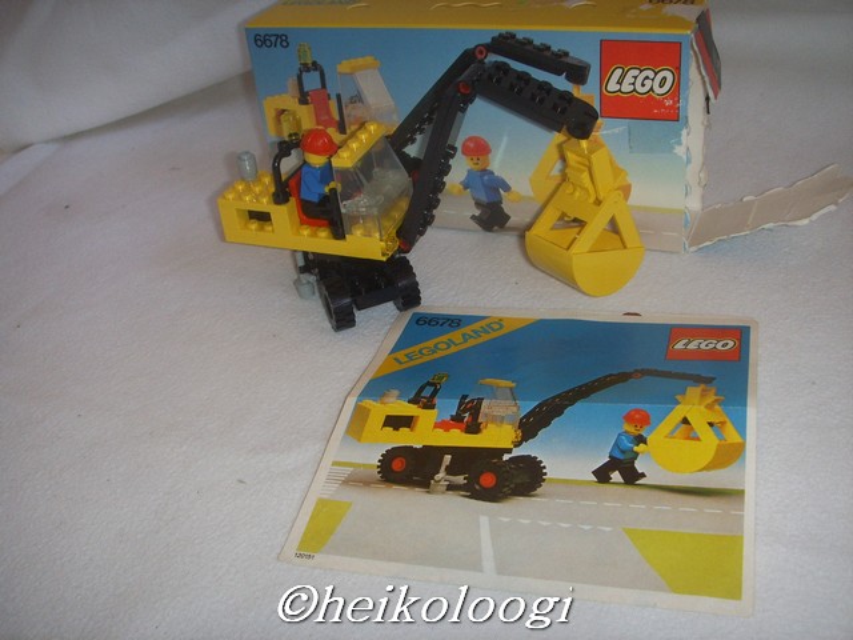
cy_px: 320
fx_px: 961
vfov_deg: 36.8
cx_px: 426
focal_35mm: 39
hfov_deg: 47.9
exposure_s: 1/45
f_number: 3.5
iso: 100
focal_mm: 6.6
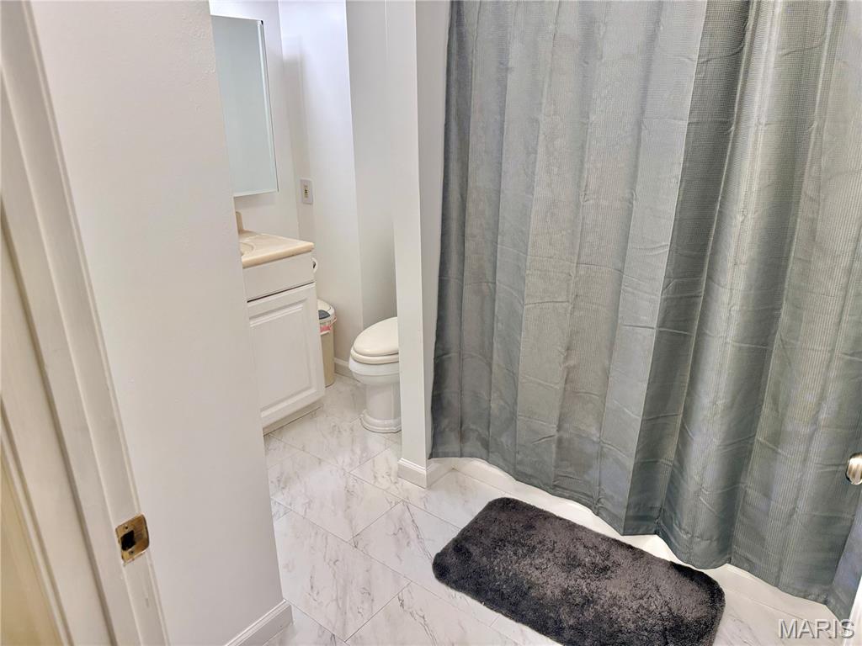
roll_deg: -0.4
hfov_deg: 71.6
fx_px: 598
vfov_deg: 56.8
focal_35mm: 24
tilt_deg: -19.1
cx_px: 431
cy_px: 323
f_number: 1.78
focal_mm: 6.76
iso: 160
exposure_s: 1/120
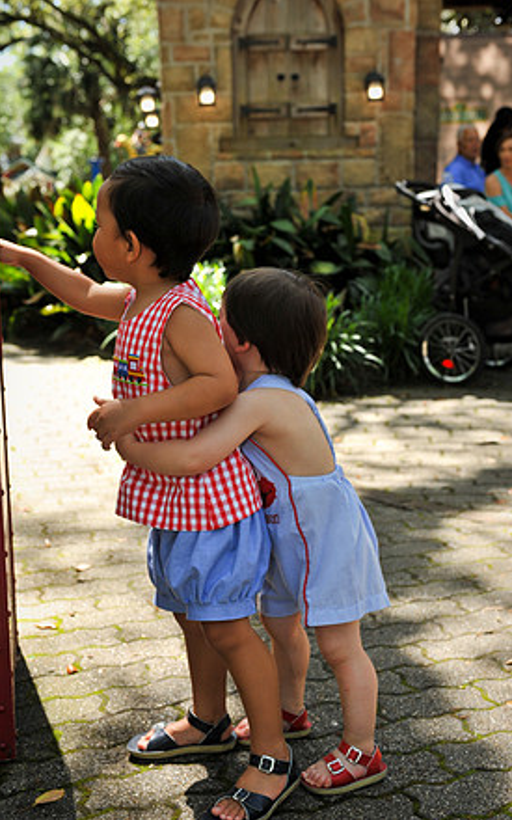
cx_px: 243
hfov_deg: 25.8
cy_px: 417
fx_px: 1116
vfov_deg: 40.3
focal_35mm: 50
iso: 250
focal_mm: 48
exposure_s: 1/250
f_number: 5.6
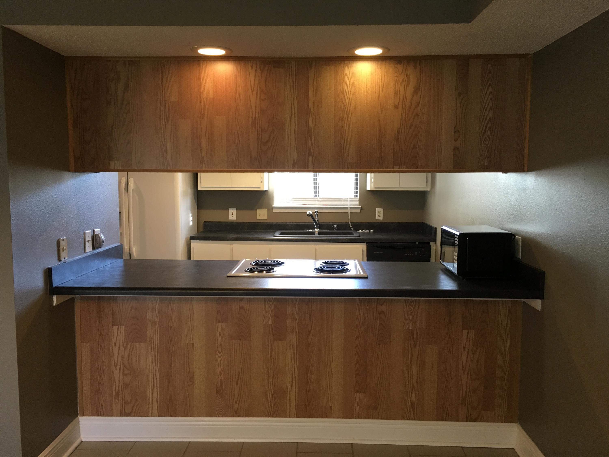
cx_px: 304
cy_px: 228
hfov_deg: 61.7
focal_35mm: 29
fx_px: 510
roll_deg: -0.3
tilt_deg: -3.5
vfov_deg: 48.2
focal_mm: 4.15
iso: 100
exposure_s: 1/30
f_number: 2.2
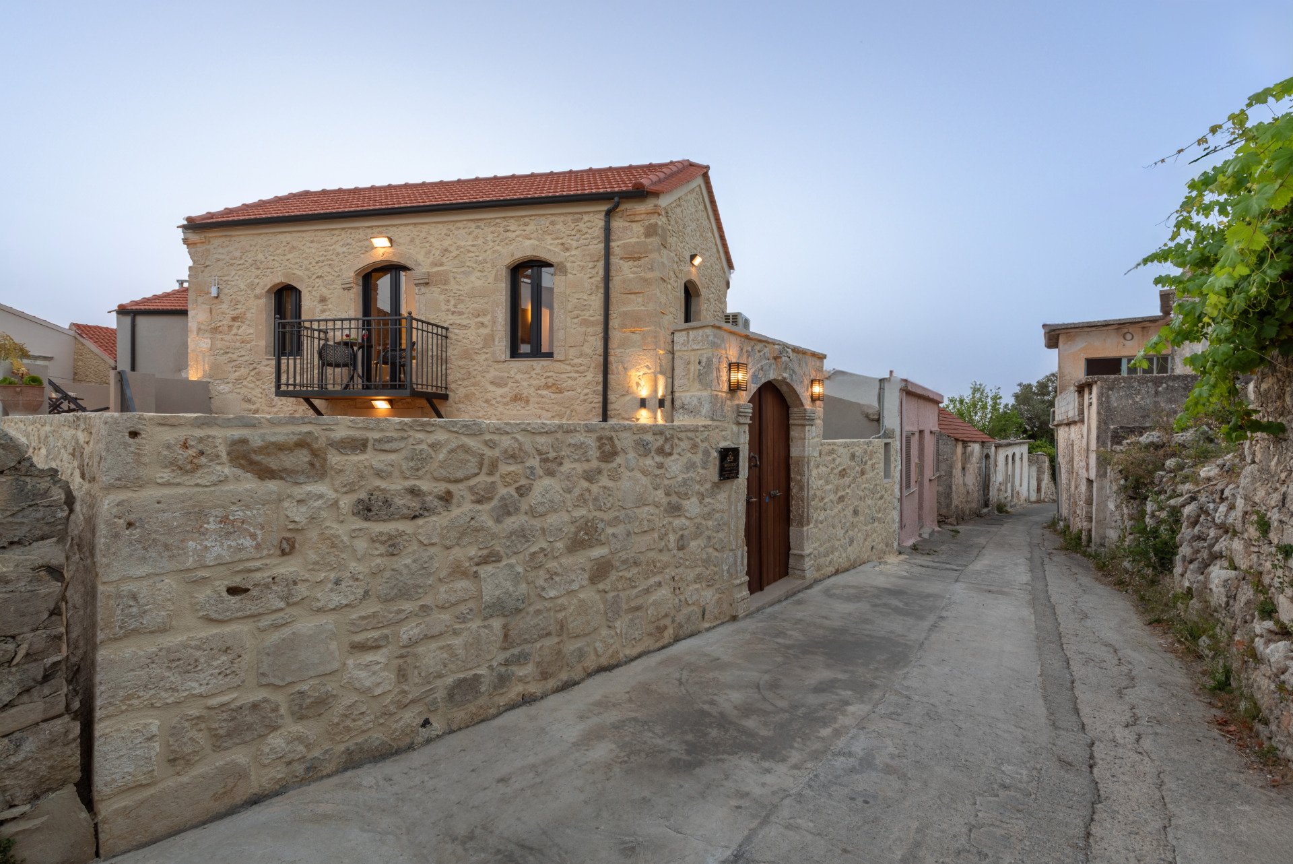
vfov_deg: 70.5
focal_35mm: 17
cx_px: 646
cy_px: 432
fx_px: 611
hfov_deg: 93.3
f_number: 10
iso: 100
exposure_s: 1/5
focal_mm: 17
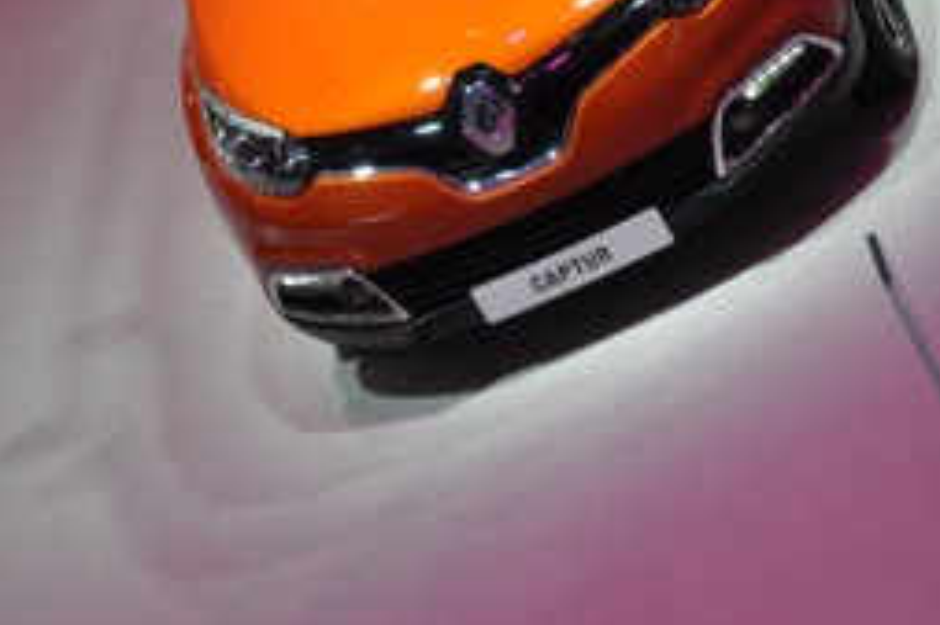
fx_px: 5088
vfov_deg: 7.0
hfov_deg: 10.5
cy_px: 366
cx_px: 592
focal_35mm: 195
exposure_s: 1/60
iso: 720
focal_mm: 66
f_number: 5.3
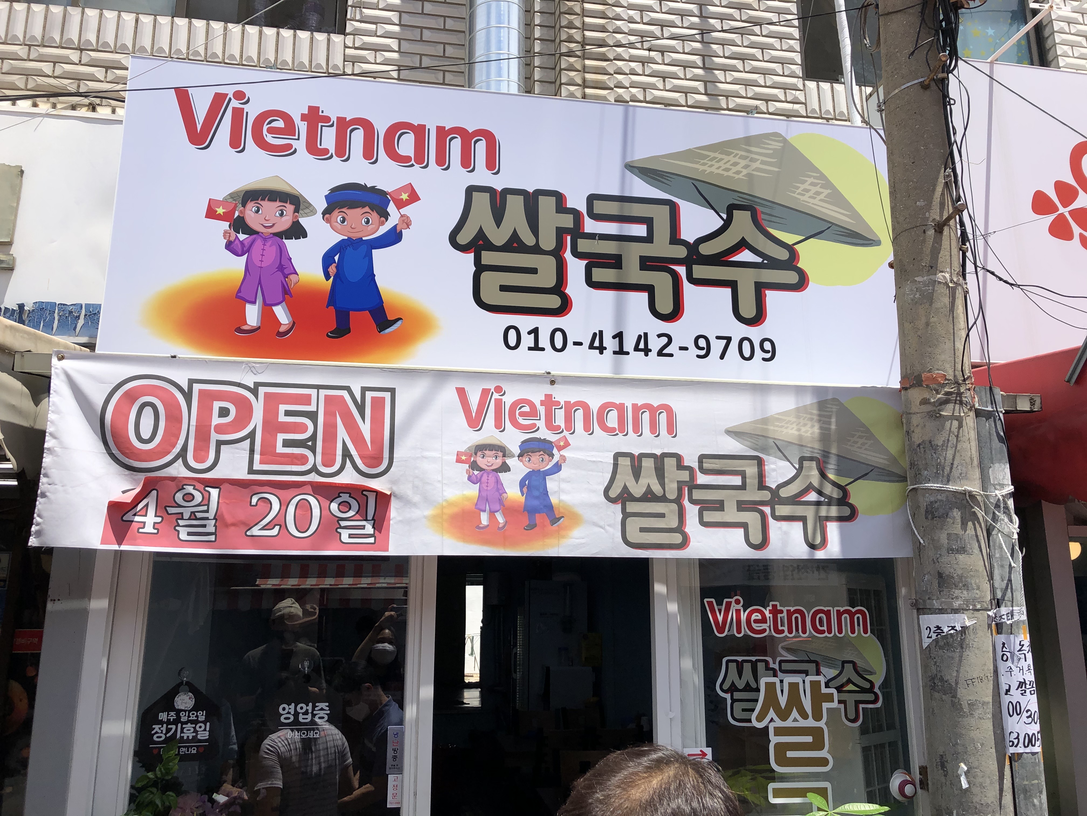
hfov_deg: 63.4
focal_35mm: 28
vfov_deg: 49.7
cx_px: 544
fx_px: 879
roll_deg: +0.1
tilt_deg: +13.1
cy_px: 408
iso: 20
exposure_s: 1/2183
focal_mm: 4
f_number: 1.8
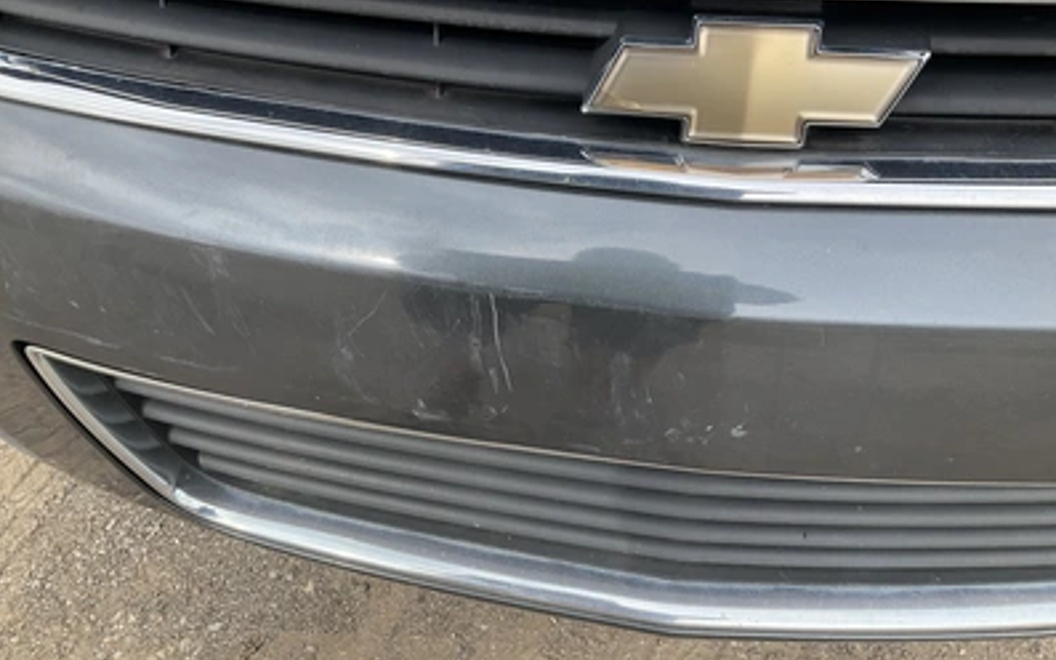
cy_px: 309
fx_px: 892
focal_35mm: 31
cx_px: 529
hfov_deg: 61.2
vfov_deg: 40.6
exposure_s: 1/389
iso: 25
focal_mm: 3
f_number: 1.8
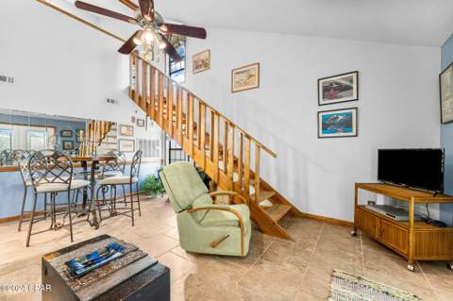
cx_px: 226
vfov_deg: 81.1
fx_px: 176
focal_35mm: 14
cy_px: 150
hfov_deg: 104.3
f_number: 7.1
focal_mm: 14
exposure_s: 1/1.25
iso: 400
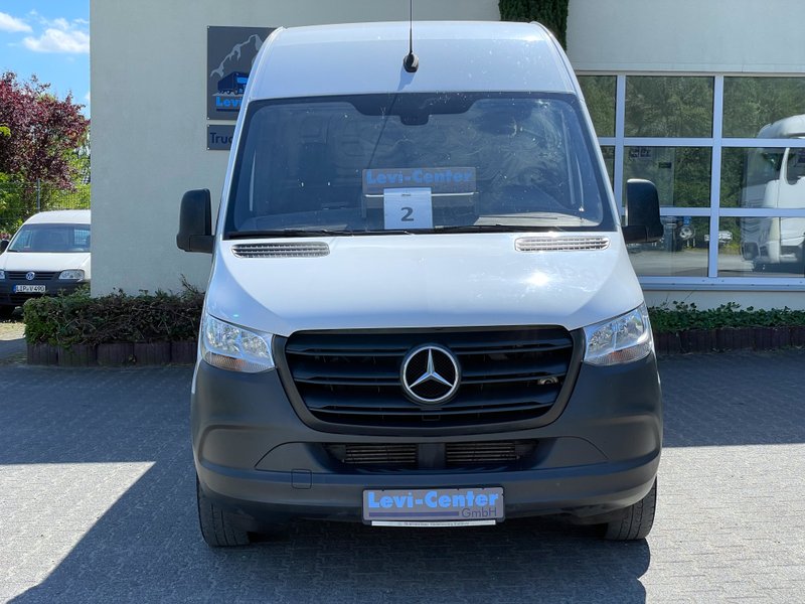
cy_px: 302
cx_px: 402
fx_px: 1209
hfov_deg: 36.8
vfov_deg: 28.0
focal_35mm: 52
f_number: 2
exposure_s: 1/856
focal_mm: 6
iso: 25
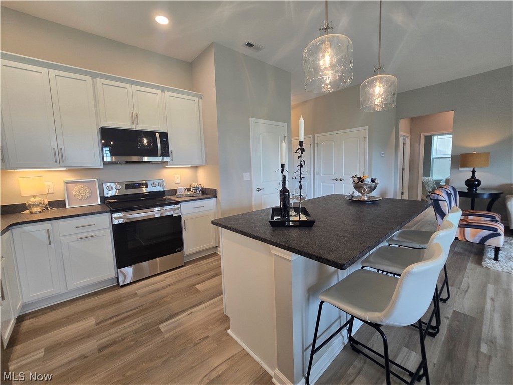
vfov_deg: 89.9
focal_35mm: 13
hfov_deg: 106.2
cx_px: 256
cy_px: 192
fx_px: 193
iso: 80
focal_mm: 2.2
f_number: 2.2
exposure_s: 1/60
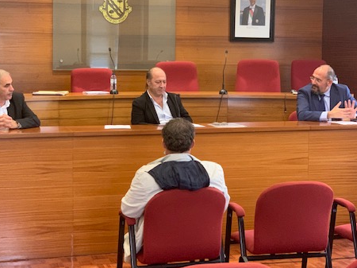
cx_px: 166
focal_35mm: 74
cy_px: 99
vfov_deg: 19.8
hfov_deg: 26.3
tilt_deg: -1.5
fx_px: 763
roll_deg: -1.0
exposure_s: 1/60
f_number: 2.4
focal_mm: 6
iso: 400
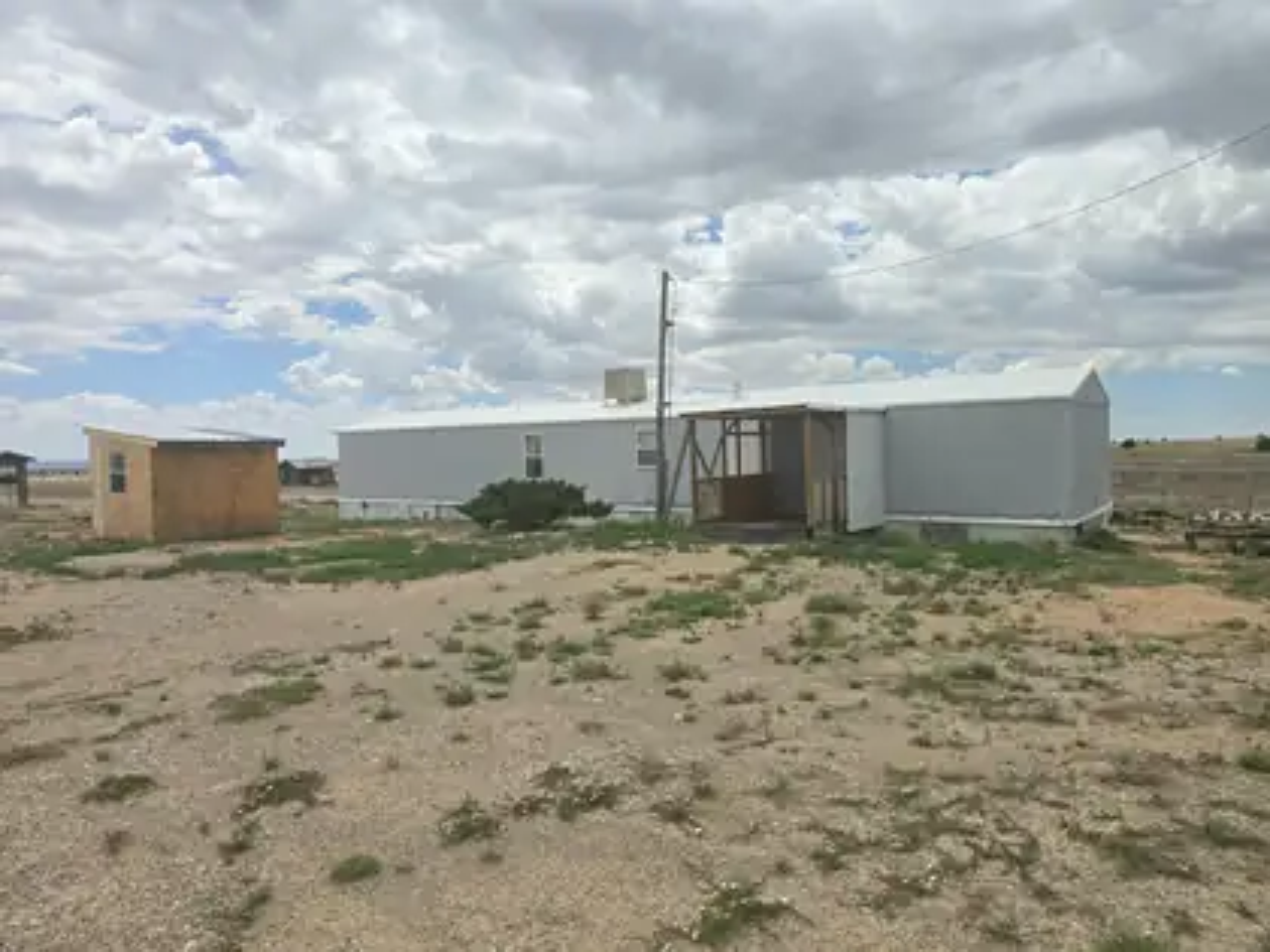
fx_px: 844
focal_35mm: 23
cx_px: 635
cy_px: 476
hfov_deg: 73.9
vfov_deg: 58.9
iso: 12
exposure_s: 1/1076
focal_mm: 6.3
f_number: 1.7
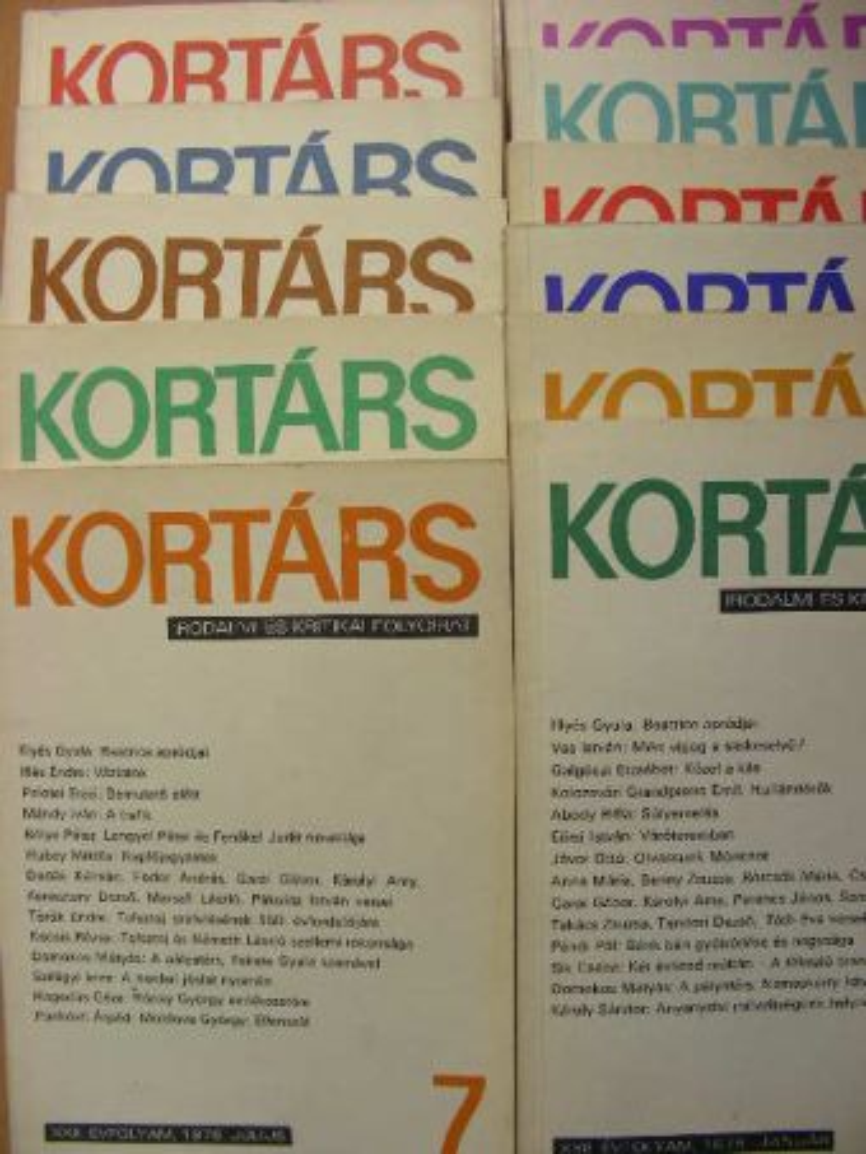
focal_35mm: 38
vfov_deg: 49.0
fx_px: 1267
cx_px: 433
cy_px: 577
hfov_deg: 37.7
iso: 100
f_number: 3.5
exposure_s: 1/37.8
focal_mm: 6.3
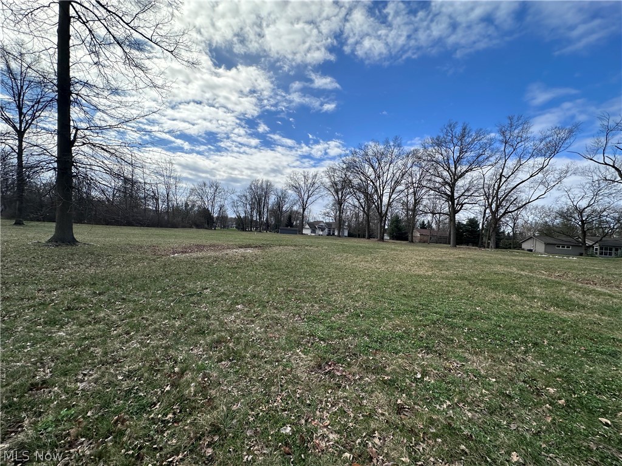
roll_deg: -3.7
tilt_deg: -0.1
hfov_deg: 102.1
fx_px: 252
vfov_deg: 85.7
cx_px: 311
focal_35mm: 14
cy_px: 233
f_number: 2.2
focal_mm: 2.22
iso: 50
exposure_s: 1/2618
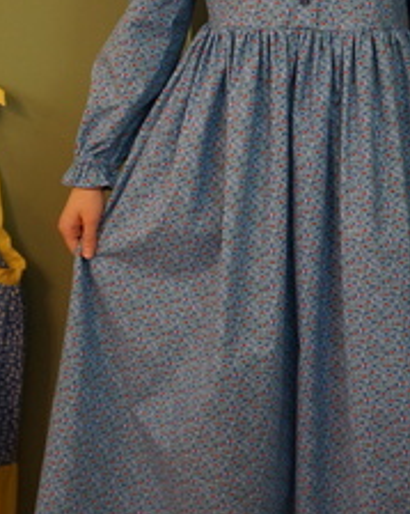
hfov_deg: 22.4
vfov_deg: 27.9
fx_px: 1030
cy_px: 207
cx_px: 291
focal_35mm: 68
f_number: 4
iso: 1600
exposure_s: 1/60
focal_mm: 27
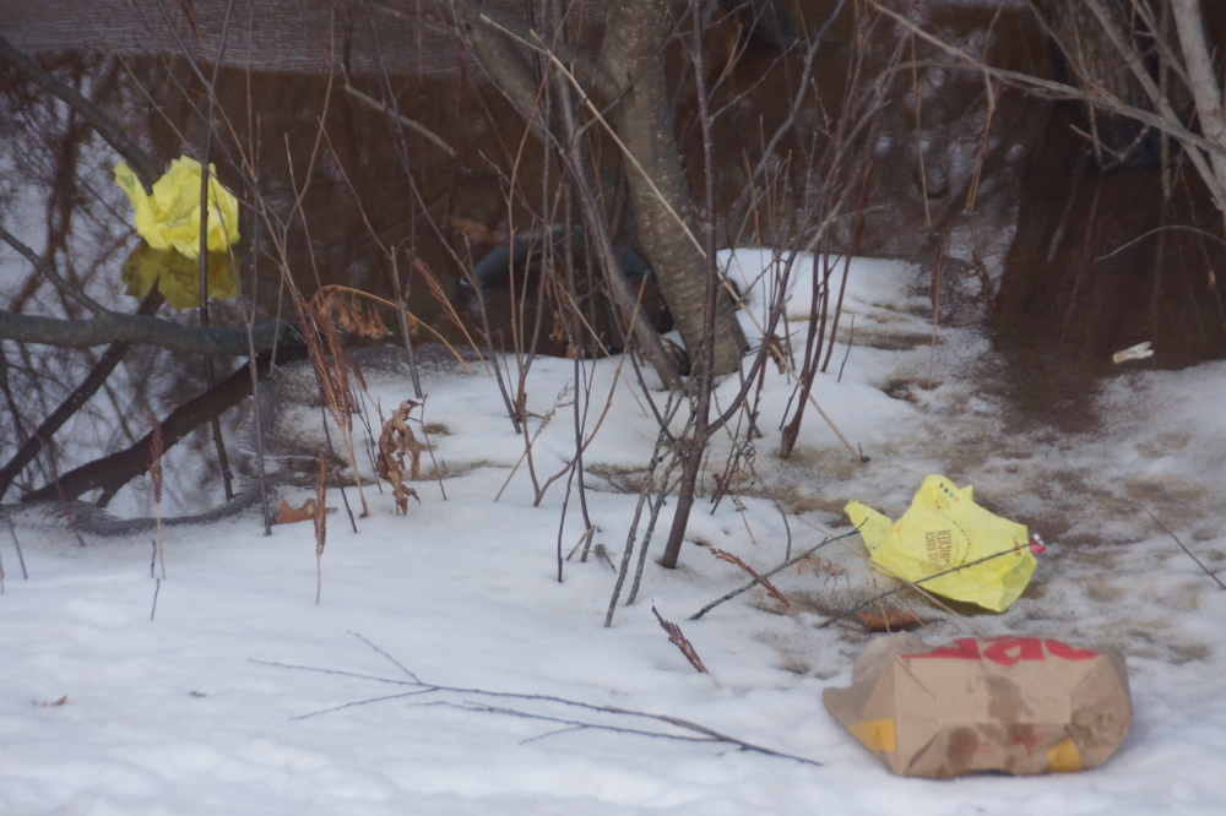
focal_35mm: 165
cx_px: 613
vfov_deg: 8.3
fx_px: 5617
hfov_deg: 12.5
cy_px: 408
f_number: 5.6
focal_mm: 110
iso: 1000
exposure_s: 1/200
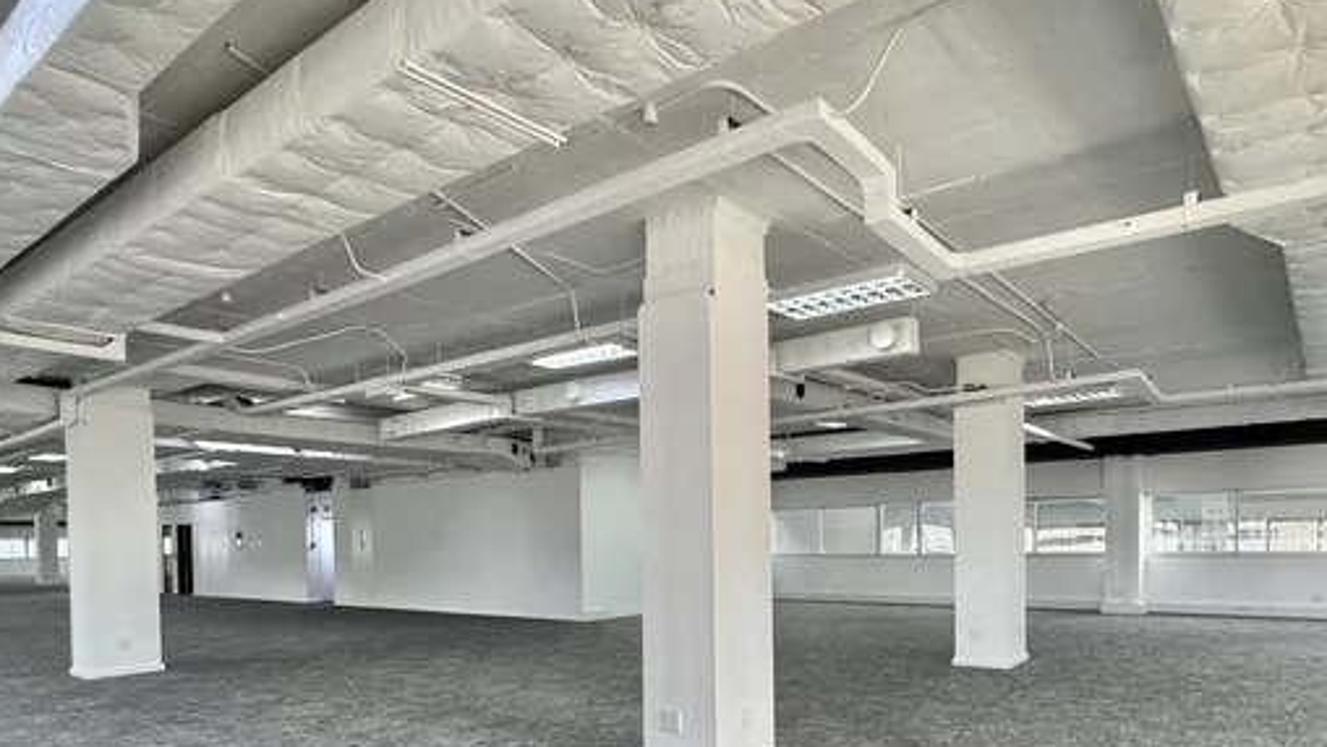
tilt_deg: -1.5
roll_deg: +0.4
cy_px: 562
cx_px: 700
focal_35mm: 24
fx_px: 845
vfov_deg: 46.0
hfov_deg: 76.2
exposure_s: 1/100
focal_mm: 2.22
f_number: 2.2
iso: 320
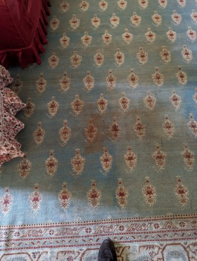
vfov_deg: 71.5
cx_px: 98
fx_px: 182
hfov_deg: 56.9
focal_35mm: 24
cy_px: 130
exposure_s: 1/43.2
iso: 1222
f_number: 1.85
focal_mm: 6.81
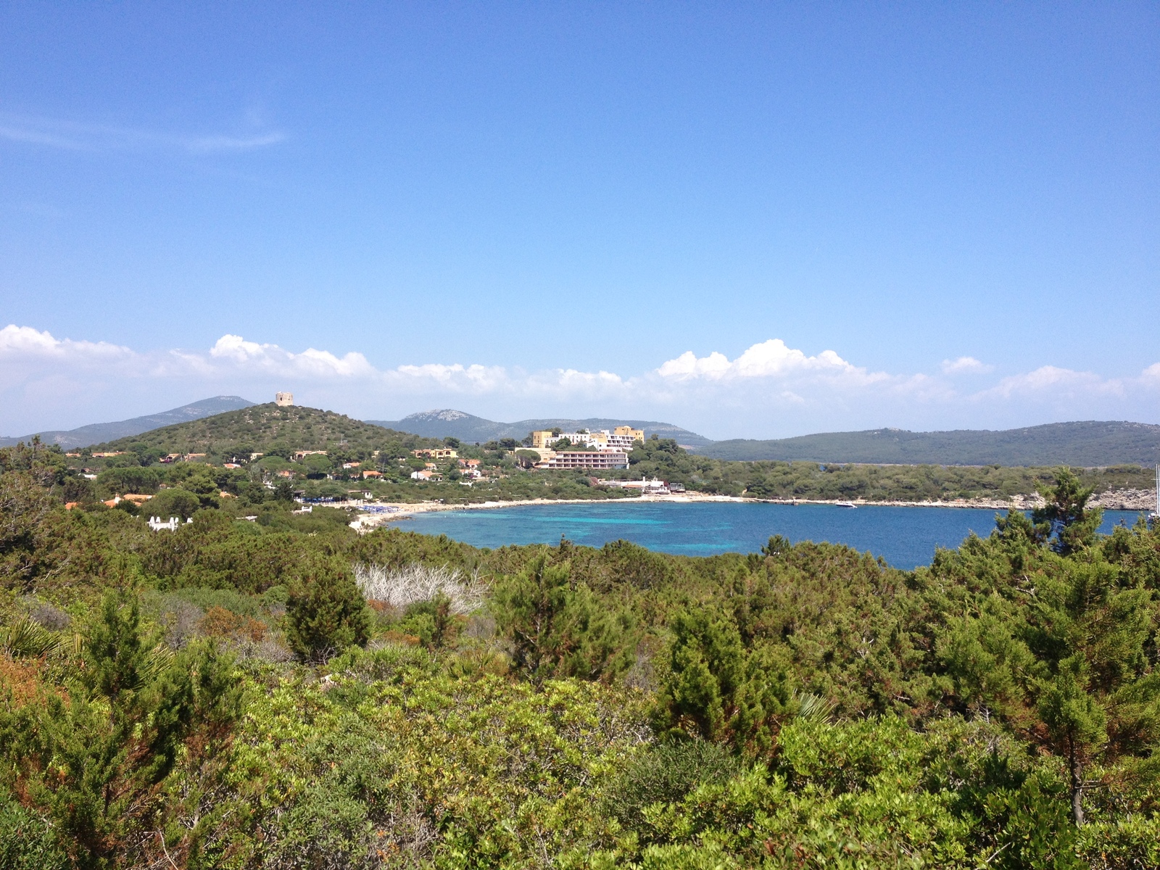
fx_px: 1173
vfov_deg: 40.7
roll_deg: -0.6
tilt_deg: -3.0
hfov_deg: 52.6
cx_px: 580
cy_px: 435
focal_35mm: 35
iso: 50
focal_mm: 4.28
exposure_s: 1/1534
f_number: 2.4
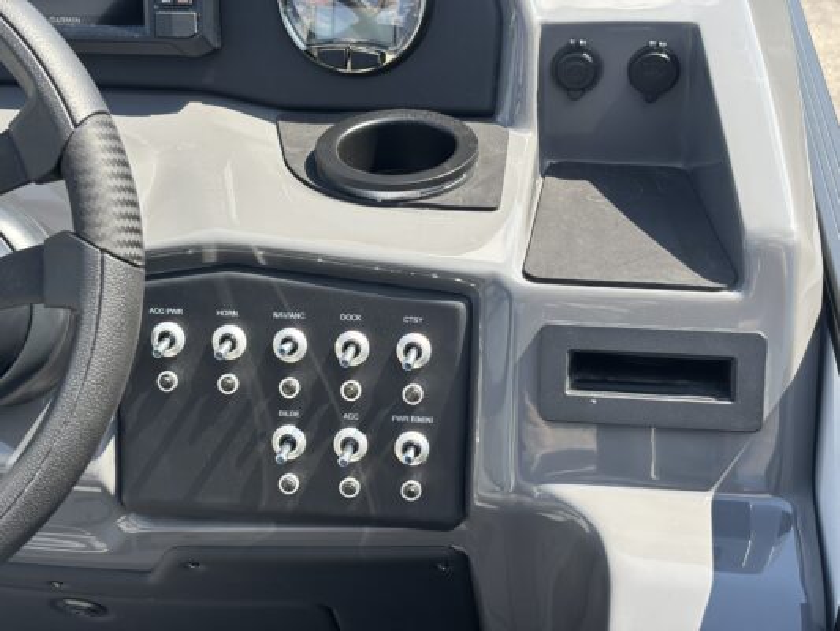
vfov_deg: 28.0
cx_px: 420
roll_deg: -0.8
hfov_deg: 36.8
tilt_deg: -31.6
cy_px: 316
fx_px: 1262
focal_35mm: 52
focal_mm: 5.96
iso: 32
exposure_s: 1/591
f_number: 1.6
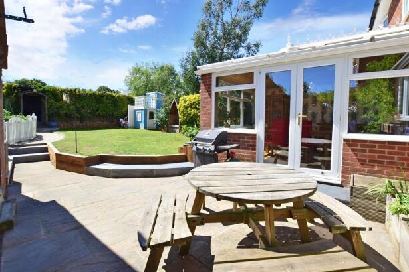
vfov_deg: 73.7
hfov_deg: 96.7
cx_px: 213
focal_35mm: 16
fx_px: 182
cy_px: 128
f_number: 10
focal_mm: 10
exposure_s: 1/400
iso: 400
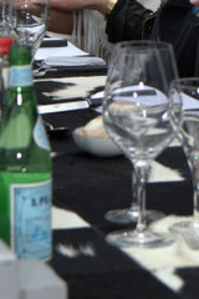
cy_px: -7
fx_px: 1865
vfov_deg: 9.1
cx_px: 69
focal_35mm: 225
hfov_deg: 6.1
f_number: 5
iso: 100
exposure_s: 1/200
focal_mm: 50
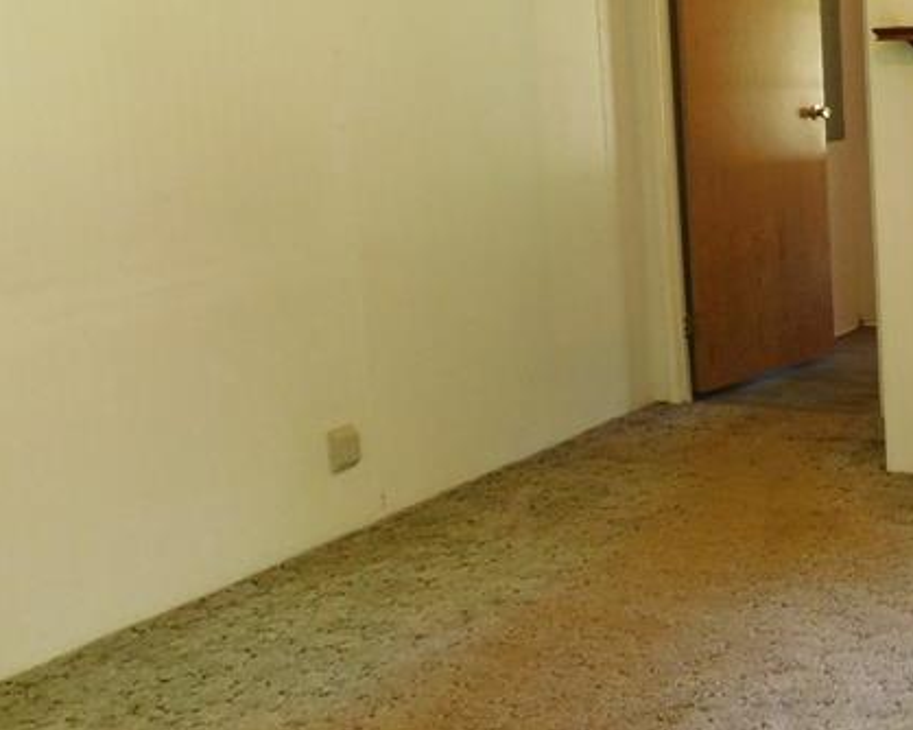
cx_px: 974
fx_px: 1485
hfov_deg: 30.9
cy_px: 208
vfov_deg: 27.3
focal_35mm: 55
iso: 400
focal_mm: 4
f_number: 3
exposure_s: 1/30
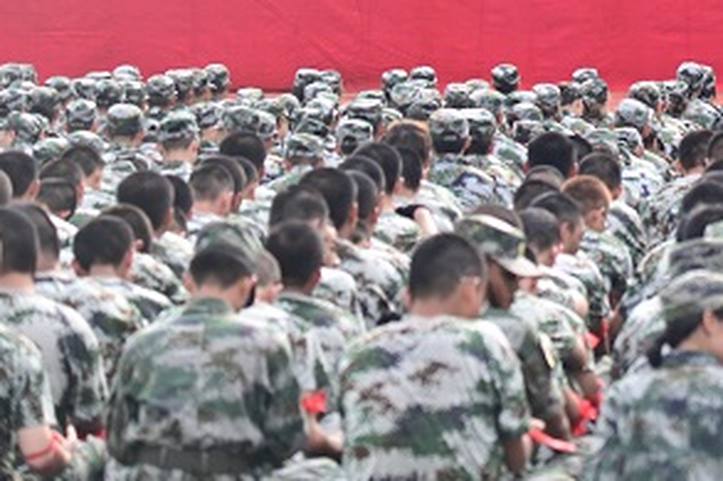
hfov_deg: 8.1
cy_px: -64
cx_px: 849
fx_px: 5038
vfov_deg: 5.4
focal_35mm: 251
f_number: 4.8
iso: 200
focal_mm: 105
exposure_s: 1/320
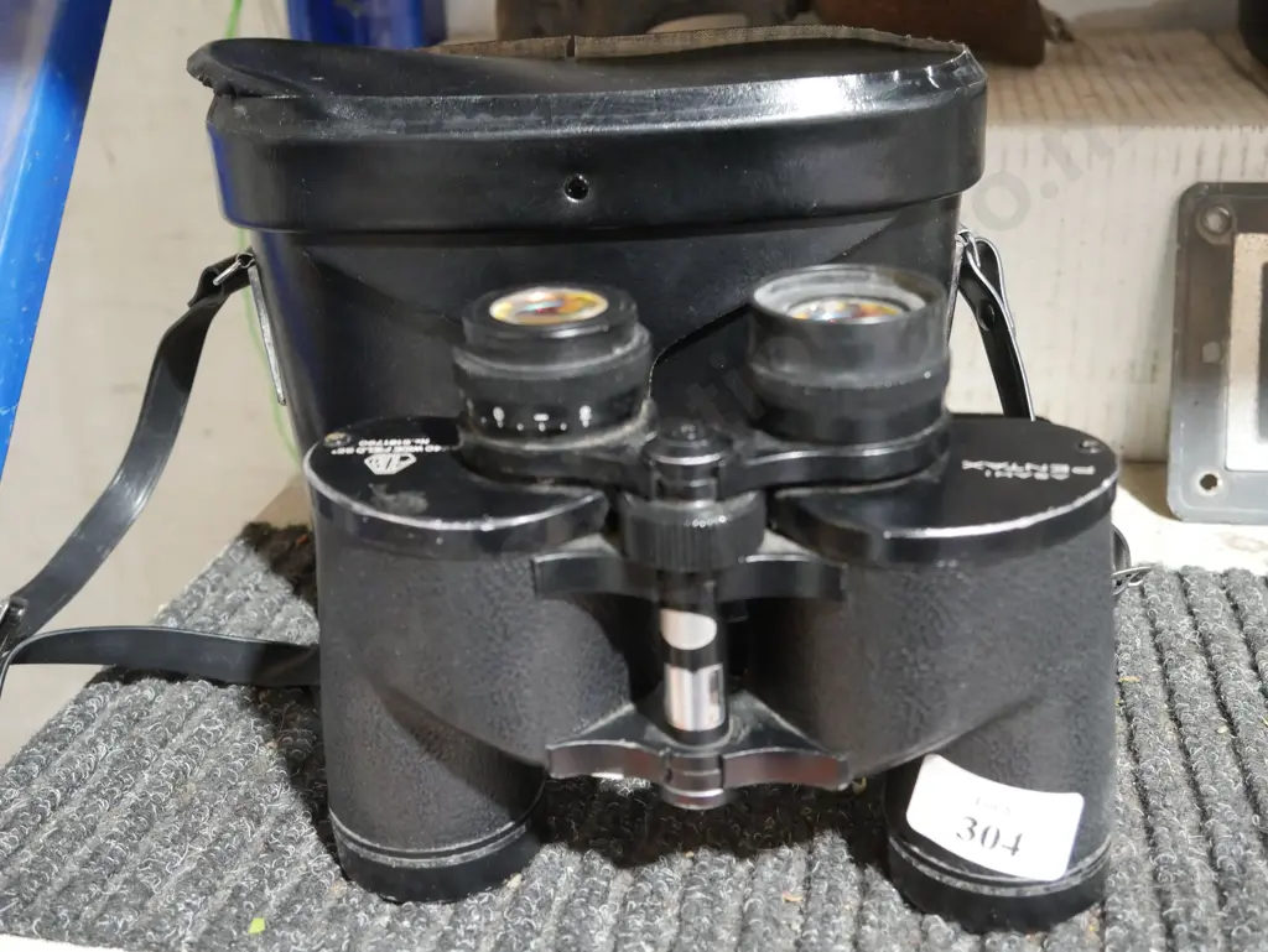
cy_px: 476
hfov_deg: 46.8
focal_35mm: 40
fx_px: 1466
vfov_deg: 36.0
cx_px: 634
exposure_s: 1/50
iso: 3200
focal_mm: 20
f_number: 4.5
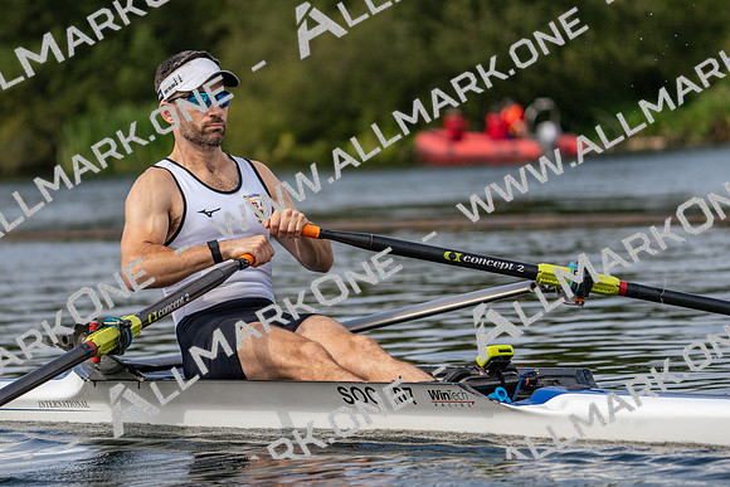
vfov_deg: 5.4
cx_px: 365
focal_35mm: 255
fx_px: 5172
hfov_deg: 8.1
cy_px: 244
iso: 320
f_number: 5.6
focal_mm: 255
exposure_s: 1/1600
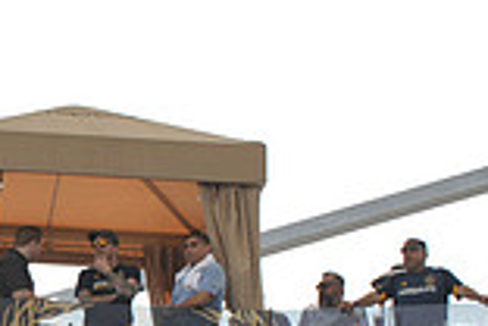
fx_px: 6303
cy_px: 357
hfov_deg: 4.4
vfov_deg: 3.0
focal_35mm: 465
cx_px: -125
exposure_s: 1/400
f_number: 10
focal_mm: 125
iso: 320
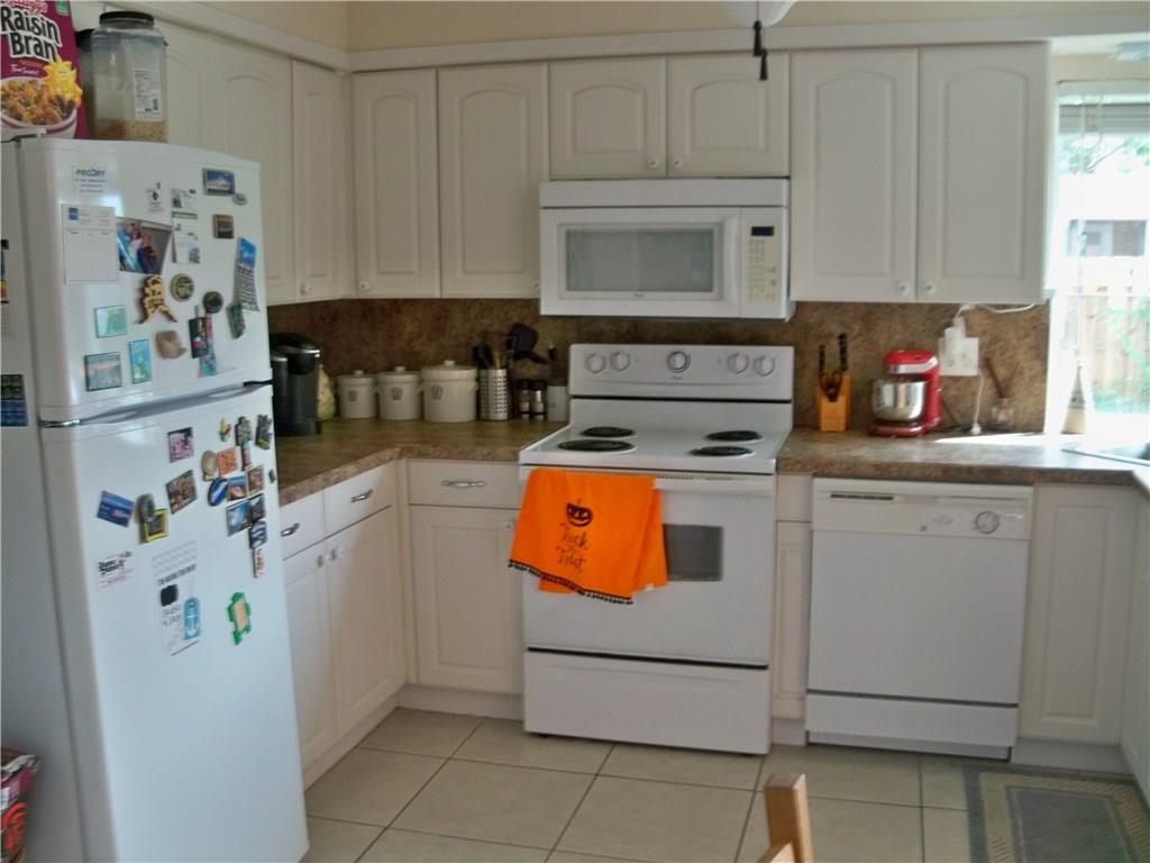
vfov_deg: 40.7
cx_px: 575
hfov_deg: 52.6
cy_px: 432
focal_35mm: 35
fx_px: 1163
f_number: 3.5
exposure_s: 1/30
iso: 160
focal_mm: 6.2
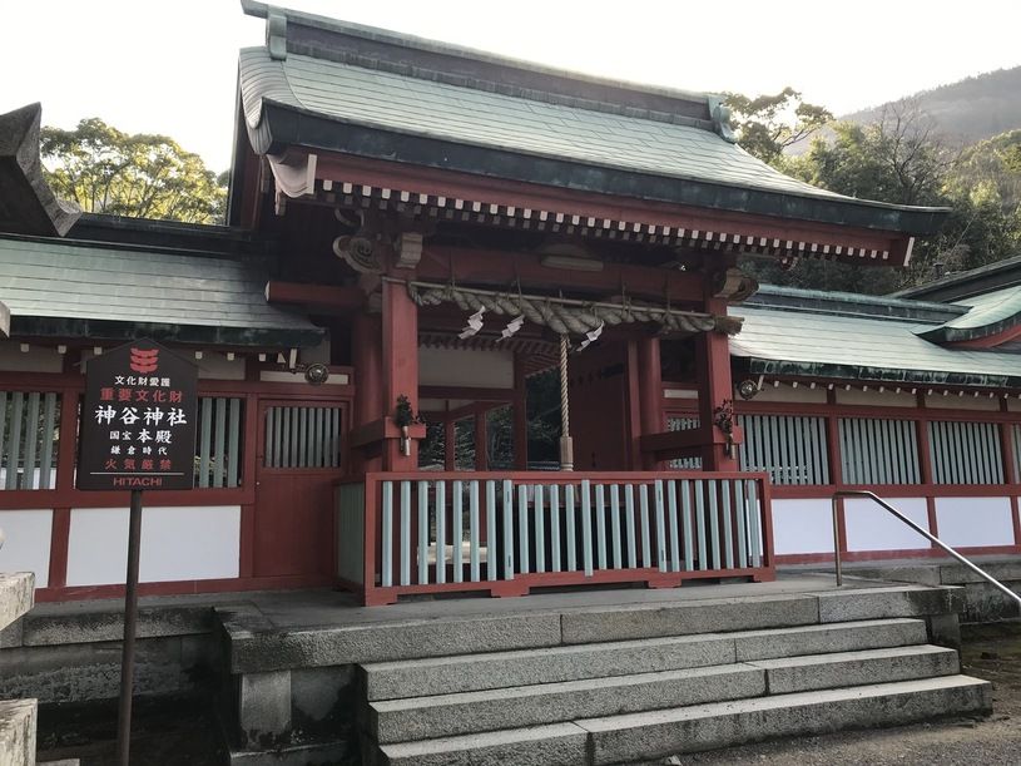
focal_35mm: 28
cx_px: 510
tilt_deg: +10.2
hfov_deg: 63.5
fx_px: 826
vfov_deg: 49.7
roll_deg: +1.2
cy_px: 383
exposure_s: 1/341
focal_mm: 3.99
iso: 20
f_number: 1.8
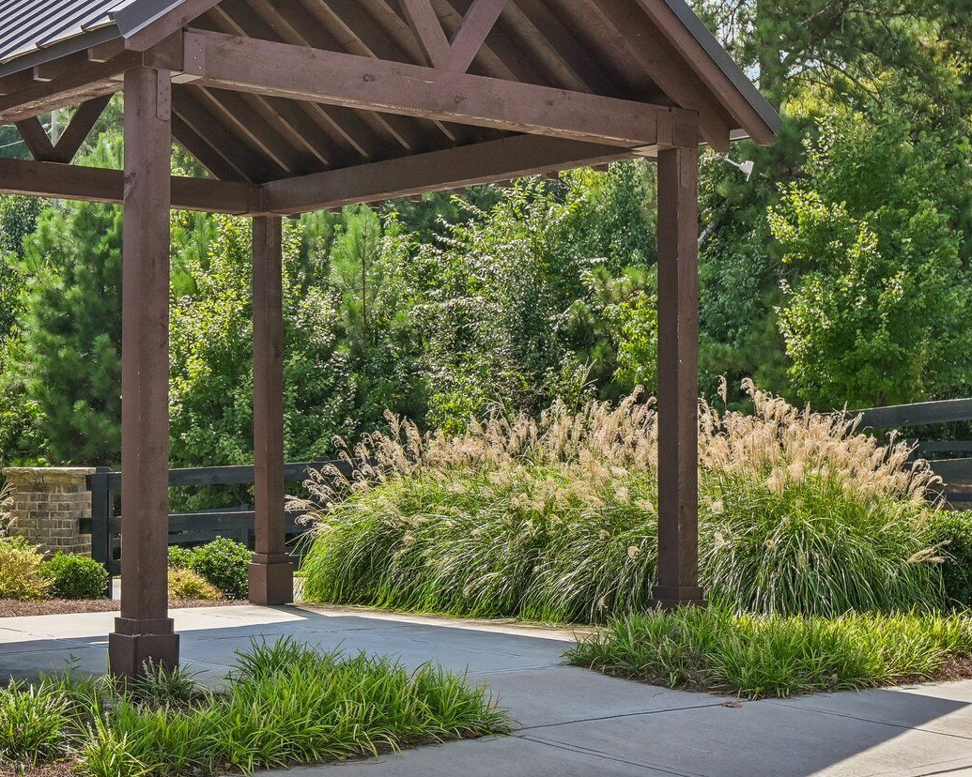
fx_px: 1870
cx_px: 350
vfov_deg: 23.5
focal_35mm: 65
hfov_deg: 29.0
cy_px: 361
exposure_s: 1/320
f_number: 8
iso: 200
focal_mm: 35
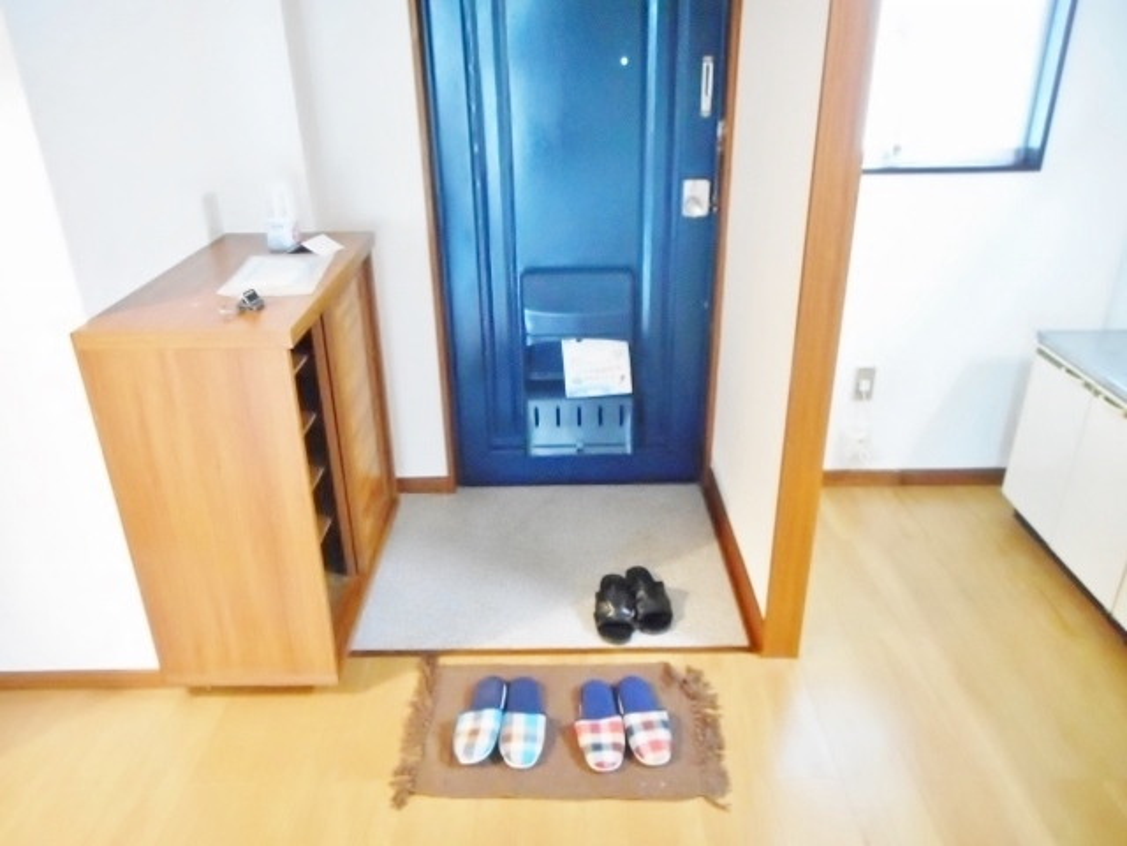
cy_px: 423
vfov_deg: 54.9
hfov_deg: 69.4
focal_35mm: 25
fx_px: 814
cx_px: 564
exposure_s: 1/5
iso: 800
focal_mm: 4.5
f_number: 3.7
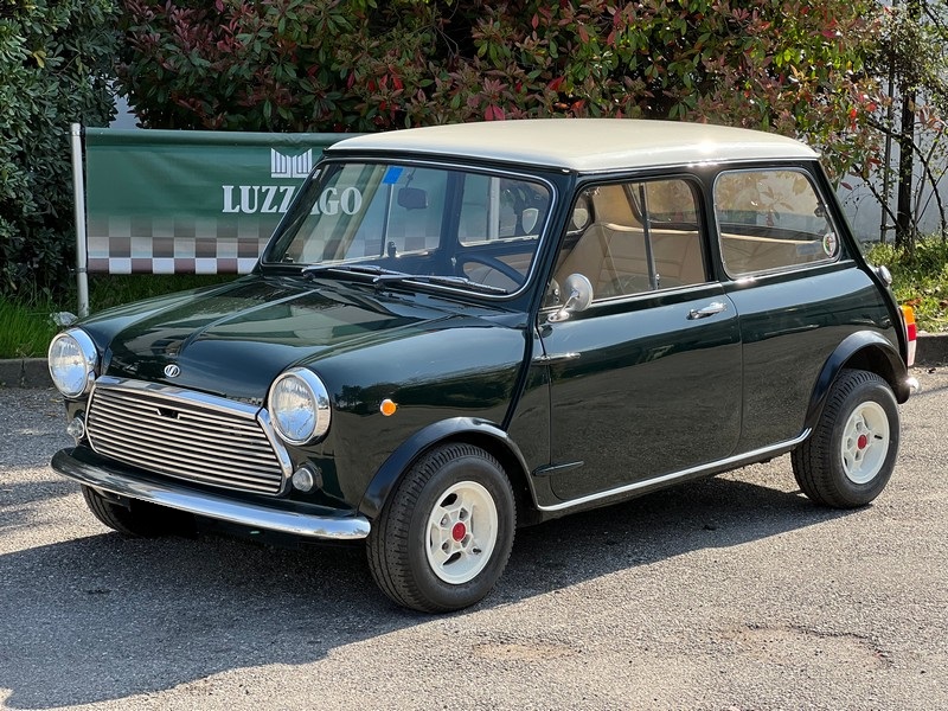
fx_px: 2109
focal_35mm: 77
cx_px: 474
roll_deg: -0.7
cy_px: 356
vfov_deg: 19.1
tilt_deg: -7.4
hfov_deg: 25.3
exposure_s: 1/217
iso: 25
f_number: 2.8
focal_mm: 9
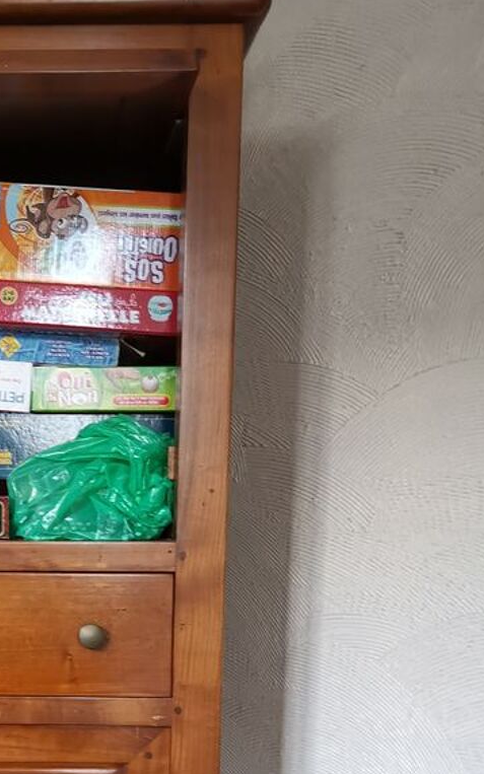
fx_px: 1055
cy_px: 635
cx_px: -3
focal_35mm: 50
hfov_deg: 24.6
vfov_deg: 38.6
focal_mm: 5.58
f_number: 1.8
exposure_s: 1/33.3
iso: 400
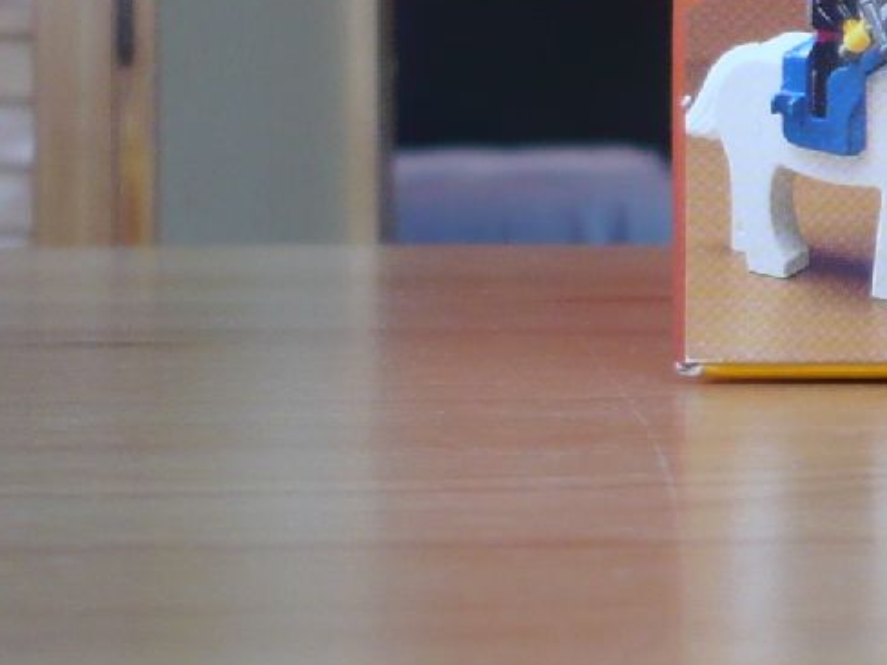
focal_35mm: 141
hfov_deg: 13.1
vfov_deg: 10.5
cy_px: 127
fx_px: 3614
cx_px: 1419
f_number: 2.8
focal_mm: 5.8
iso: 100
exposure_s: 1/30
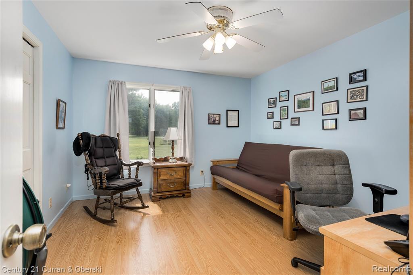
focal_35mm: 16
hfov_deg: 96.8
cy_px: 138
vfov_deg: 73.7
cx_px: 206
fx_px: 183
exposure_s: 1/250
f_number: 7.1
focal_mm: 16
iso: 200
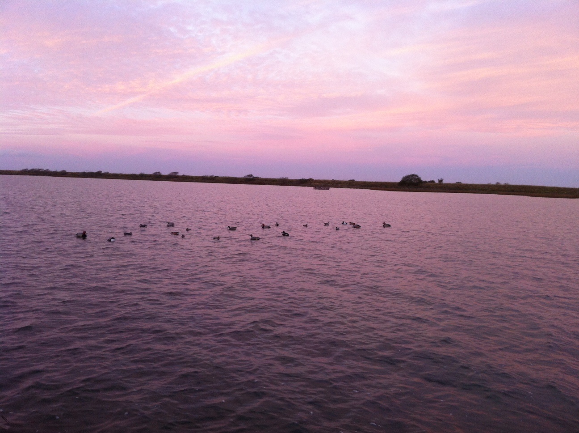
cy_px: 216
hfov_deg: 52.7
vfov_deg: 40.6
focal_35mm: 35
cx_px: 290
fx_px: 585
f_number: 2.8
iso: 80
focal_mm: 3.85
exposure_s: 1/30
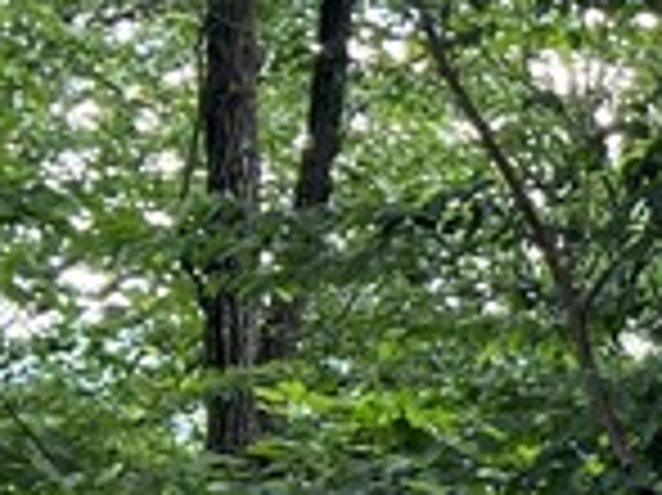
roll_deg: -0.5
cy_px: 500
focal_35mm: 181
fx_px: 3459
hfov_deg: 9.7
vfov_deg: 8.1
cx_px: 1590
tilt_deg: -0.5
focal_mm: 5.7
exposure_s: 1/121
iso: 80
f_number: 1.5
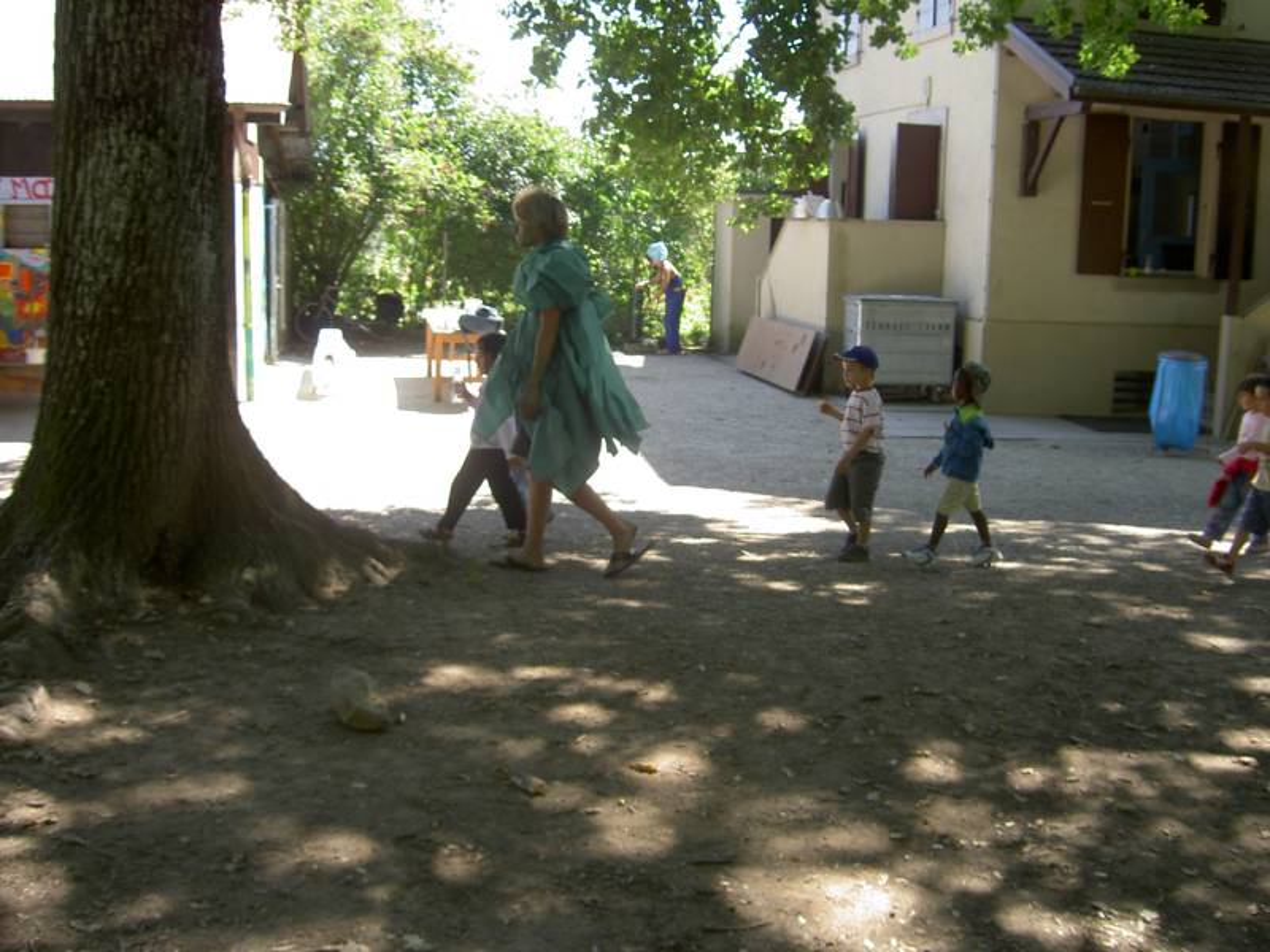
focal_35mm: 39
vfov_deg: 36.8
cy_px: 476
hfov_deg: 47.9
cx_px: 635
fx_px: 1431
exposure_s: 1/125
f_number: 2.8
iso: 100
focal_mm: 8
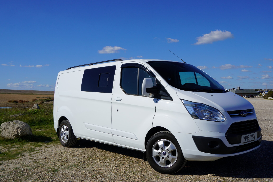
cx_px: 152
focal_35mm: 37
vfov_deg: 35.9
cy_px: 83
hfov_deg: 51.8
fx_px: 281
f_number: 10
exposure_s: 1/400
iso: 100
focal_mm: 20
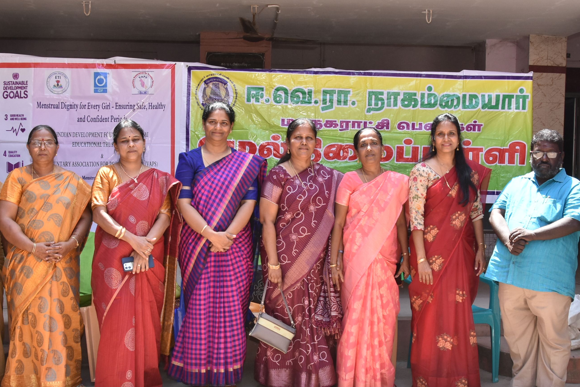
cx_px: 295
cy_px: 215
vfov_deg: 28.6
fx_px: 757
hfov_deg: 41.9
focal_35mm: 47
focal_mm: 18
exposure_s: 1/125
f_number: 8
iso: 400
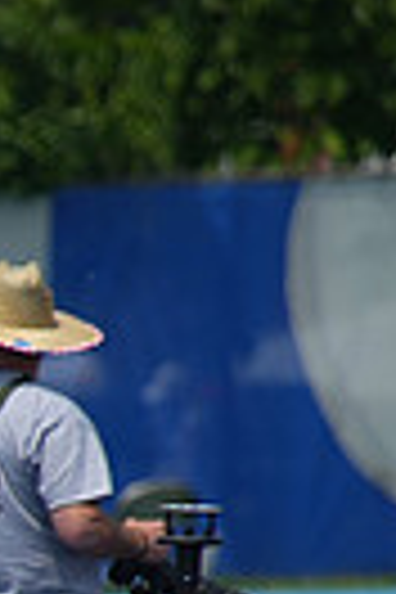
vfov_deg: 1.2
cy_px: 754
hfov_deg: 0.8
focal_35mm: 1762
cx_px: -832
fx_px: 29071
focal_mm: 400
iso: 400
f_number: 5.6
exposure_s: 1/2500
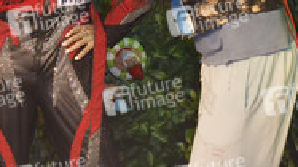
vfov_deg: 9.9
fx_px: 956
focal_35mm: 121
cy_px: -22
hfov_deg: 17.3
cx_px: 6
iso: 640
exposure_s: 1/160
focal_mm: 48
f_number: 5.6
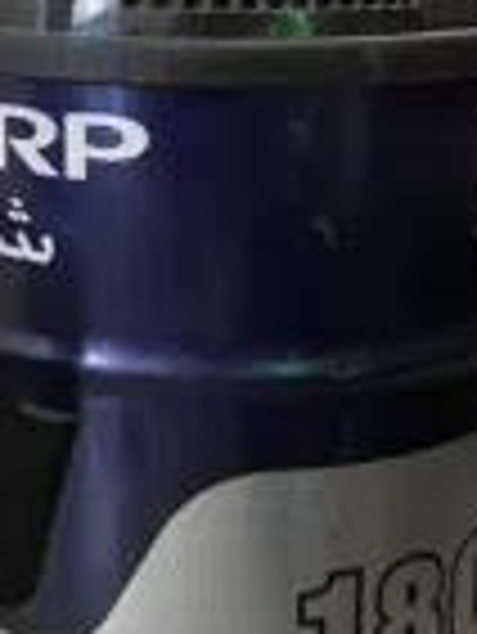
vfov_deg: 28.0
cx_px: 135
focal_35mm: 68
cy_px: 144
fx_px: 1247
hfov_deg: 21.5
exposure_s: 1/30
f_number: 1.78
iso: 1000
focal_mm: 6.86
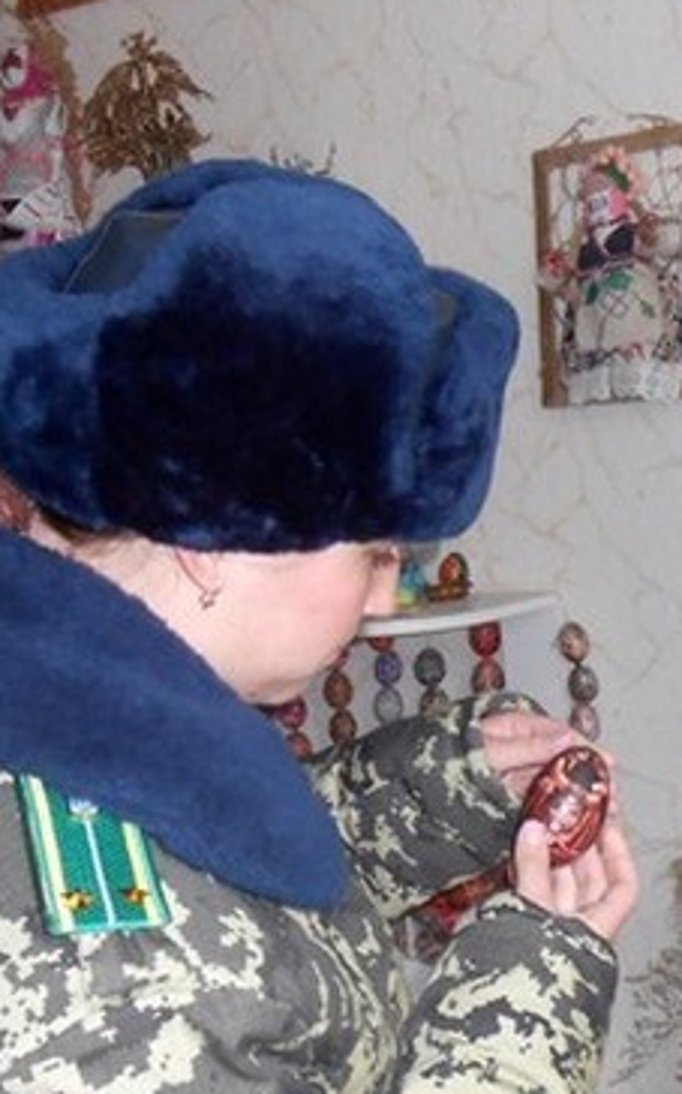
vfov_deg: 38.2
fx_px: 1579
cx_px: 757
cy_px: 606
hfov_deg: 22.9
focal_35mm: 53
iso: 250
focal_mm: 4.6
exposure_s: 1/25
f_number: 3.5
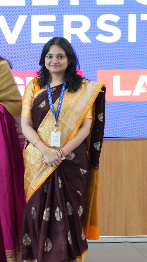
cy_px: 100
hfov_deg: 9.7
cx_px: -75
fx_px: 838
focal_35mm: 121
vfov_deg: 17.7
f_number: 4.5
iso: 1250
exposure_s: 1/100
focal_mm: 30
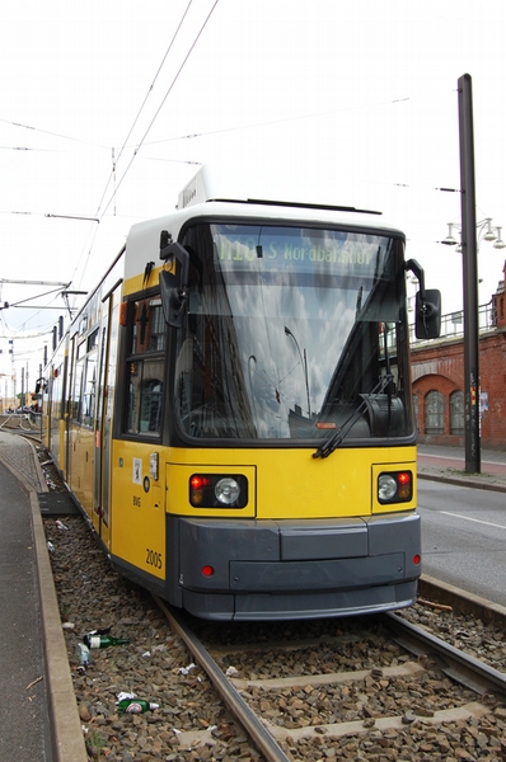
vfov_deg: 53.2
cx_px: 253
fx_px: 762
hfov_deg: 36.8
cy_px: 381
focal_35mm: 36
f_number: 10
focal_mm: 24
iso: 400
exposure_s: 1/200
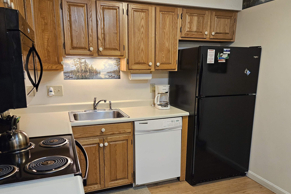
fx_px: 226
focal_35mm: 28
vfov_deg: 46.3
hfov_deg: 65.5
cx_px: 151
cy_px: 110
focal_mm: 5.4
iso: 640
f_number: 1.8
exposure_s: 1/120
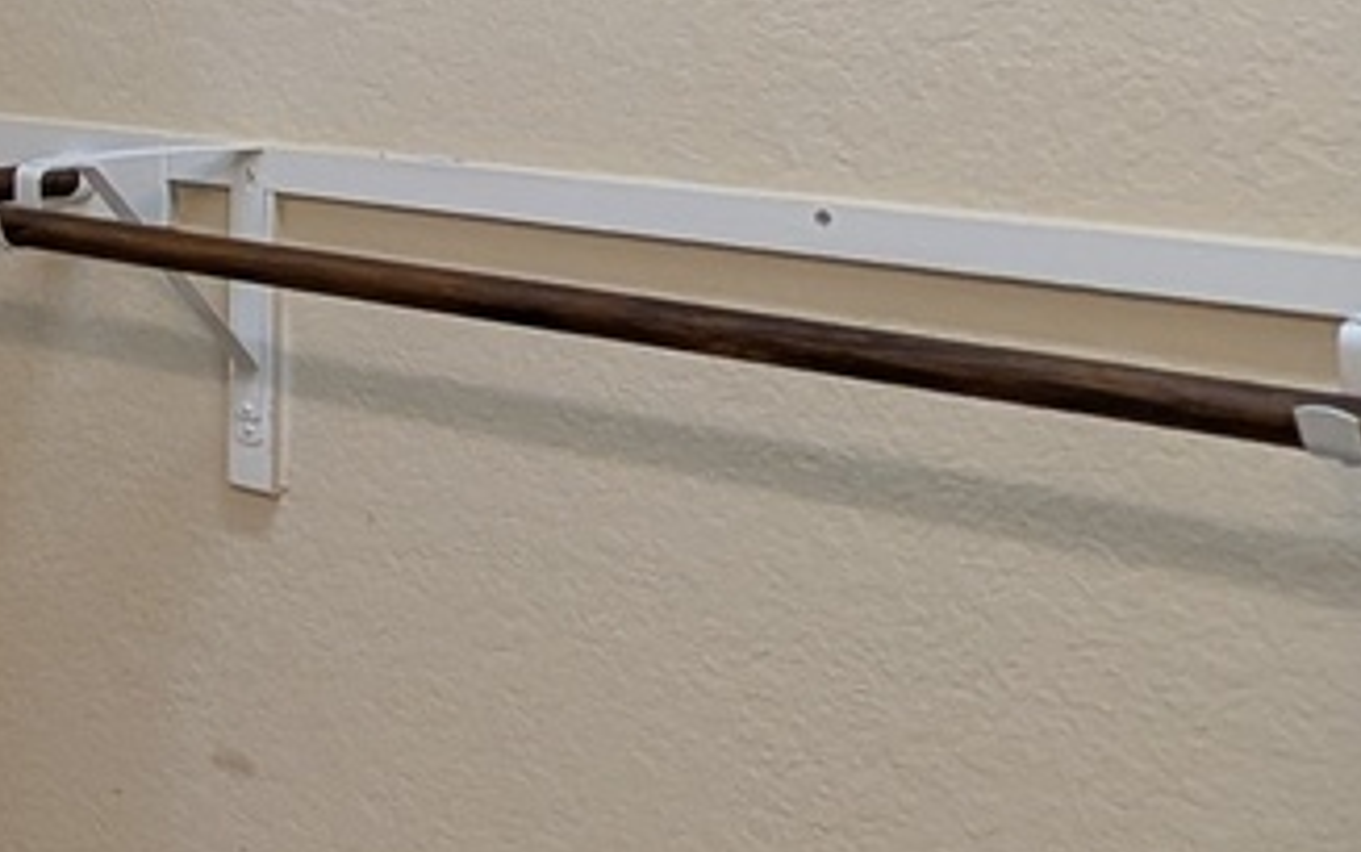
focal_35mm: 56
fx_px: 2078
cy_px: -46
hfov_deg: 22.4
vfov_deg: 22.1
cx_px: -1056
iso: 78
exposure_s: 1/60
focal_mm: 2.02
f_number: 1.7
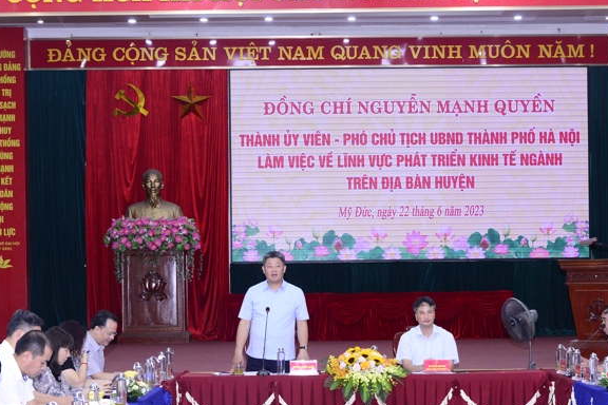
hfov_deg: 25.4
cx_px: 327
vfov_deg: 17.0
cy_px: 275
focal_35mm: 80
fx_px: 1351
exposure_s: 1/125
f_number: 5
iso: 2000
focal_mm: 48
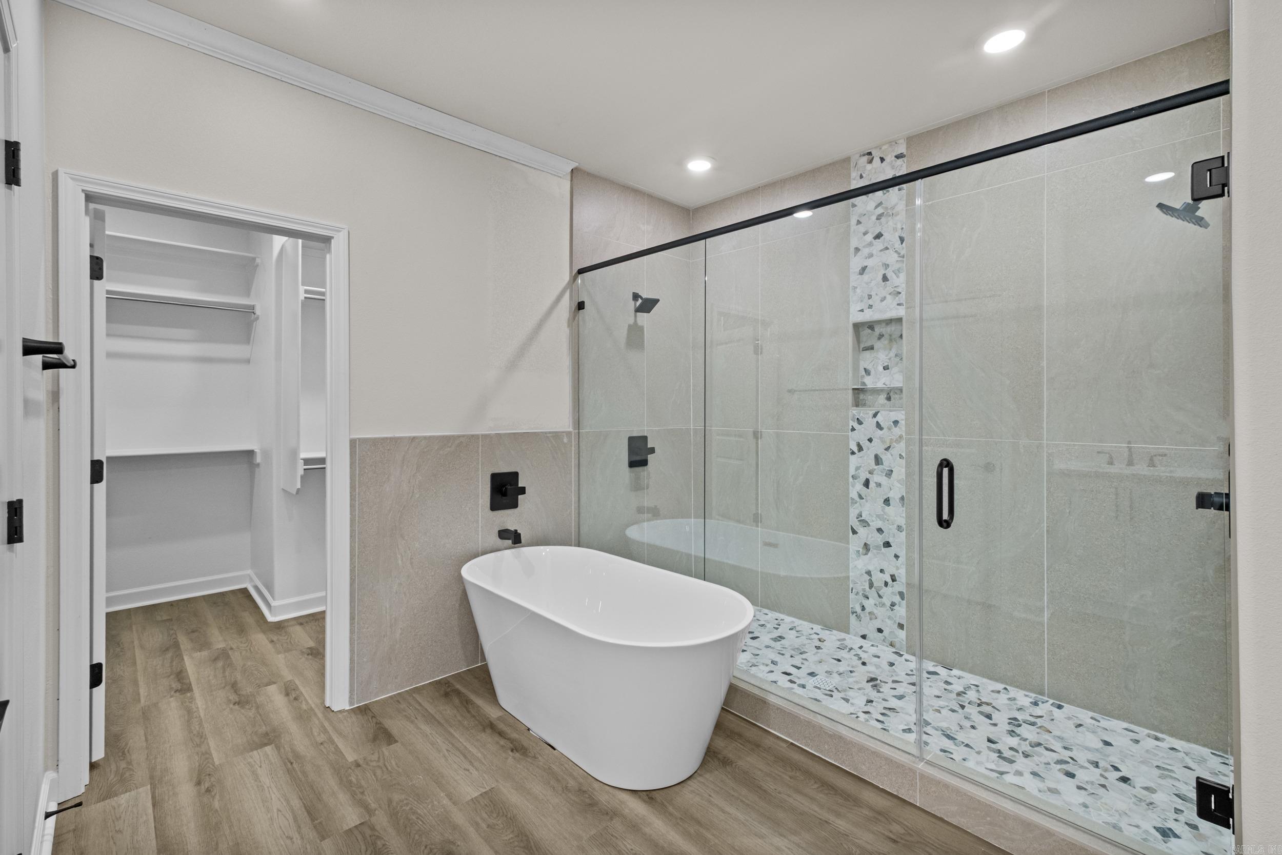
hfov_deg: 100.4
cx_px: 641
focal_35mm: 15
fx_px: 534
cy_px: 428
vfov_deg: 77.3
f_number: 8
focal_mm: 10
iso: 400
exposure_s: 1/1.67
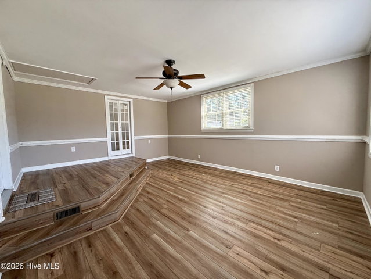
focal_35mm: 14
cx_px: 186
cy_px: 140
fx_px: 150
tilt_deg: -2.8
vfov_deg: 85.7
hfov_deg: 102.0
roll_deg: +1.5
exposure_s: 1/99
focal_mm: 2.22
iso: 64
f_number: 2.2
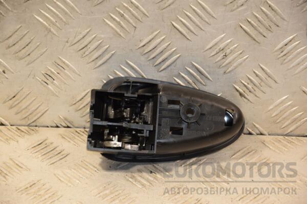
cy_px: 102
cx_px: 154
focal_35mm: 135
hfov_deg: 15.2
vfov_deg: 10.2
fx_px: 1151
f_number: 5.6
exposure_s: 1/125
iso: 800
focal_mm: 90
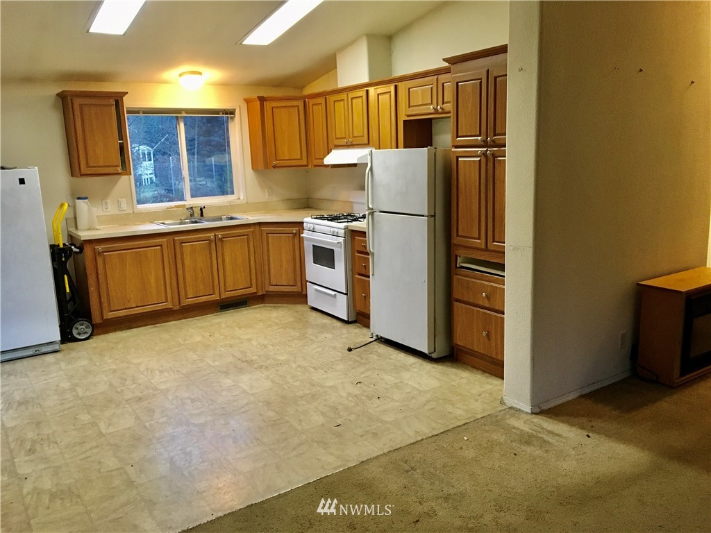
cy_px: 266
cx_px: 356
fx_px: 596
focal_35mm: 29
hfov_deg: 61.7
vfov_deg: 48.2
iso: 200
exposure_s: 1/17
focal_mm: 4.15
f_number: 2.2
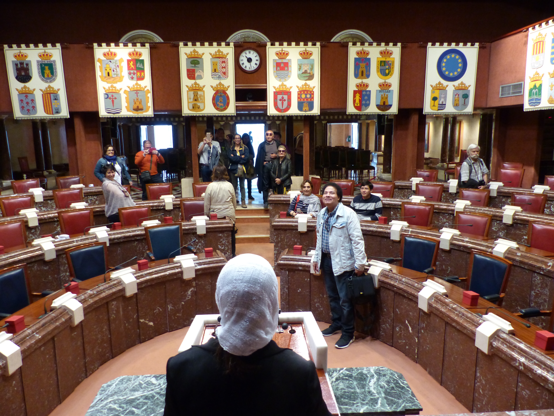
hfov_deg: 69.4
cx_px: 277
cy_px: 208
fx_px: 400
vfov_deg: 54.9
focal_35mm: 25
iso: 400
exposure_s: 1/25
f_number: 2.8
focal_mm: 4.5
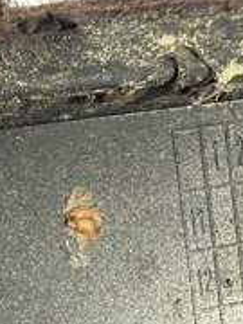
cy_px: 310
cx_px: -38
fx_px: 599
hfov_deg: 21.5
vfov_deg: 28.7
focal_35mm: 64
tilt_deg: -52.9
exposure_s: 1/50
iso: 250
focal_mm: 2.22
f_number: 2.2
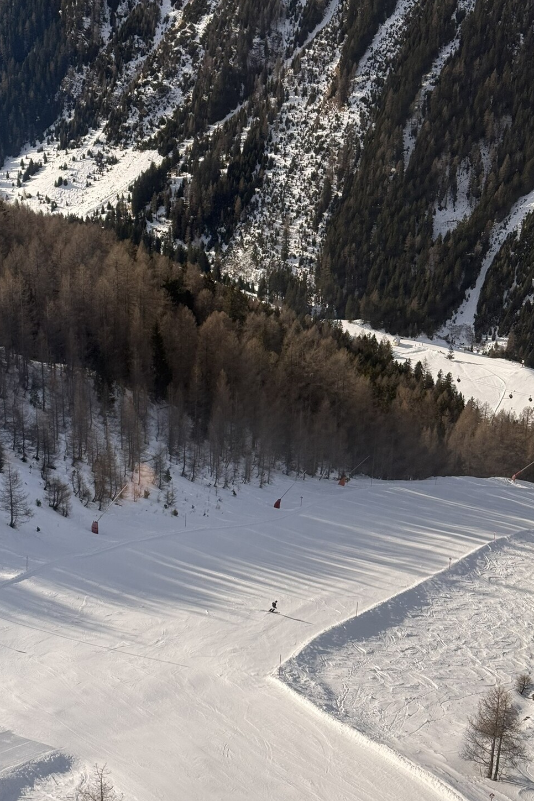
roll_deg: -1.2
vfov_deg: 32.4
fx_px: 1379
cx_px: 207
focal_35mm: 62
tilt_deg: -27.1
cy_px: 438
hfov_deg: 21.9
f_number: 1.78
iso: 64
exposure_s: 1/4098
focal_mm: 6.76
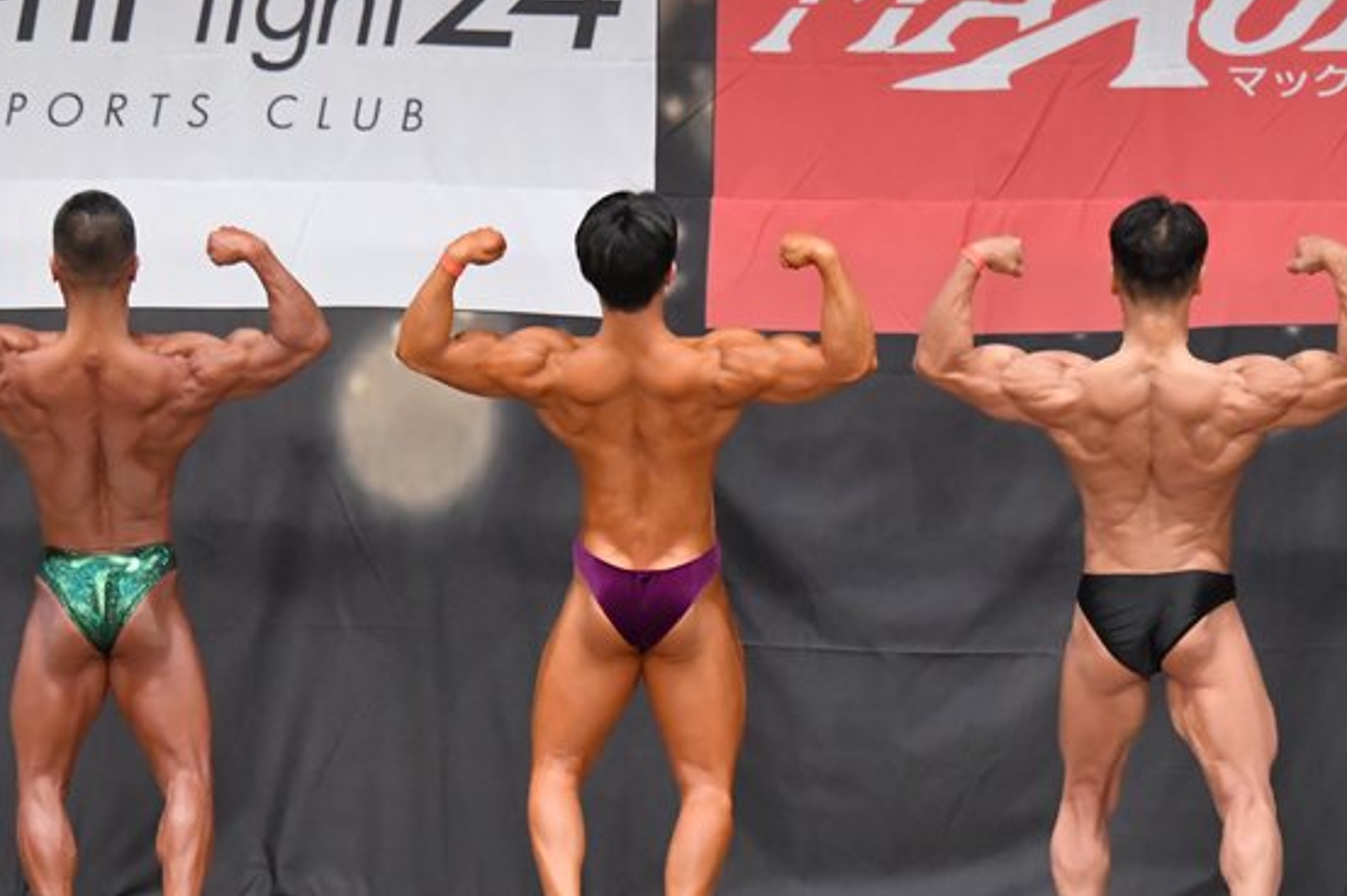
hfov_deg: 8.4
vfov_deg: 5.6
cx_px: 574
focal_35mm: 244
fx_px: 9124
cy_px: 531
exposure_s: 1/400
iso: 6400
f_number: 5.6
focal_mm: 116
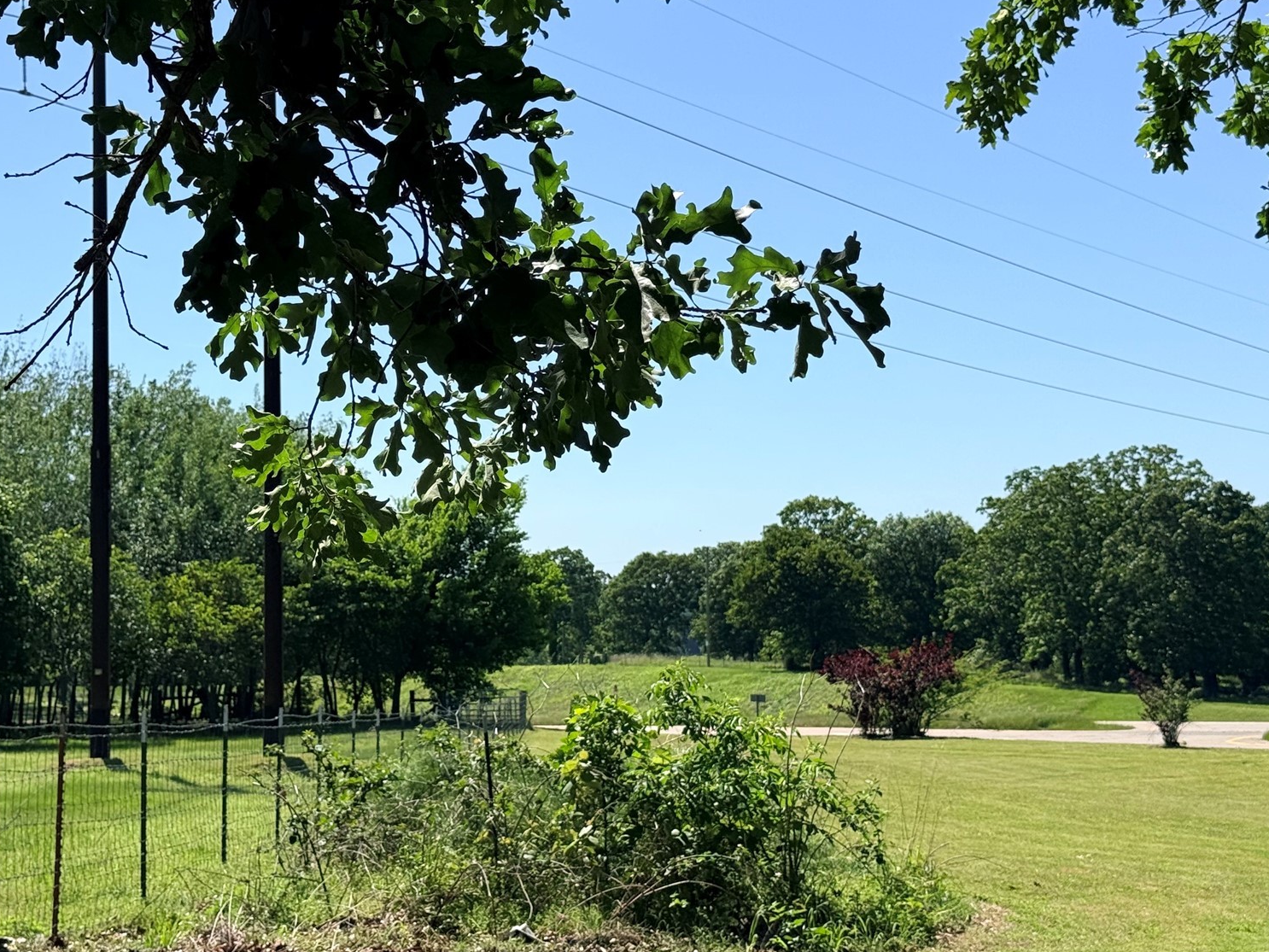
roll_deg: +0.9
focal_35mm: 62
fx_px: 2273
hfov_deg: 31.1
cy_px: 448
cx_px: 496
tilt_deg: +3.4
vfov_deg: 23.7
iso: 64
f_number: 1.78
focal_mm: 6.76
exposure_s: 1/5587
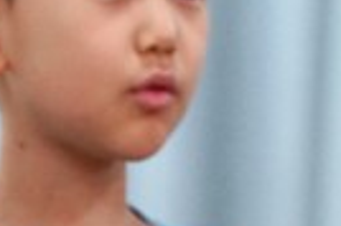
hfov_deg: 1.5
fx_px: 12696
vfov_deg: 1.0
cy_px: 325
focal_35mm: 1342
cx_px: 89
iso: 2000
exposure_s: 1/250
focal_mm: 200
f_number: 4
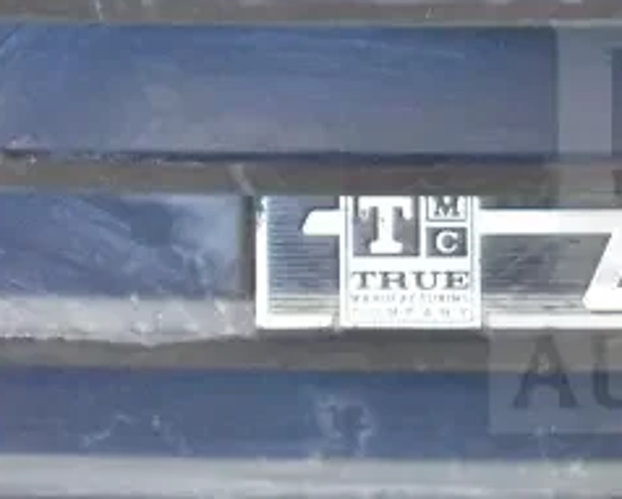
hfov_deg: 9.6
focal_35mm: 198
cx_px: 781
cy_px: 226
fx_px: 3653
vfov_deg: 7.8
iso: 25600
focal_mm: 55
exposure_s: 1/80
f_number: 5.6
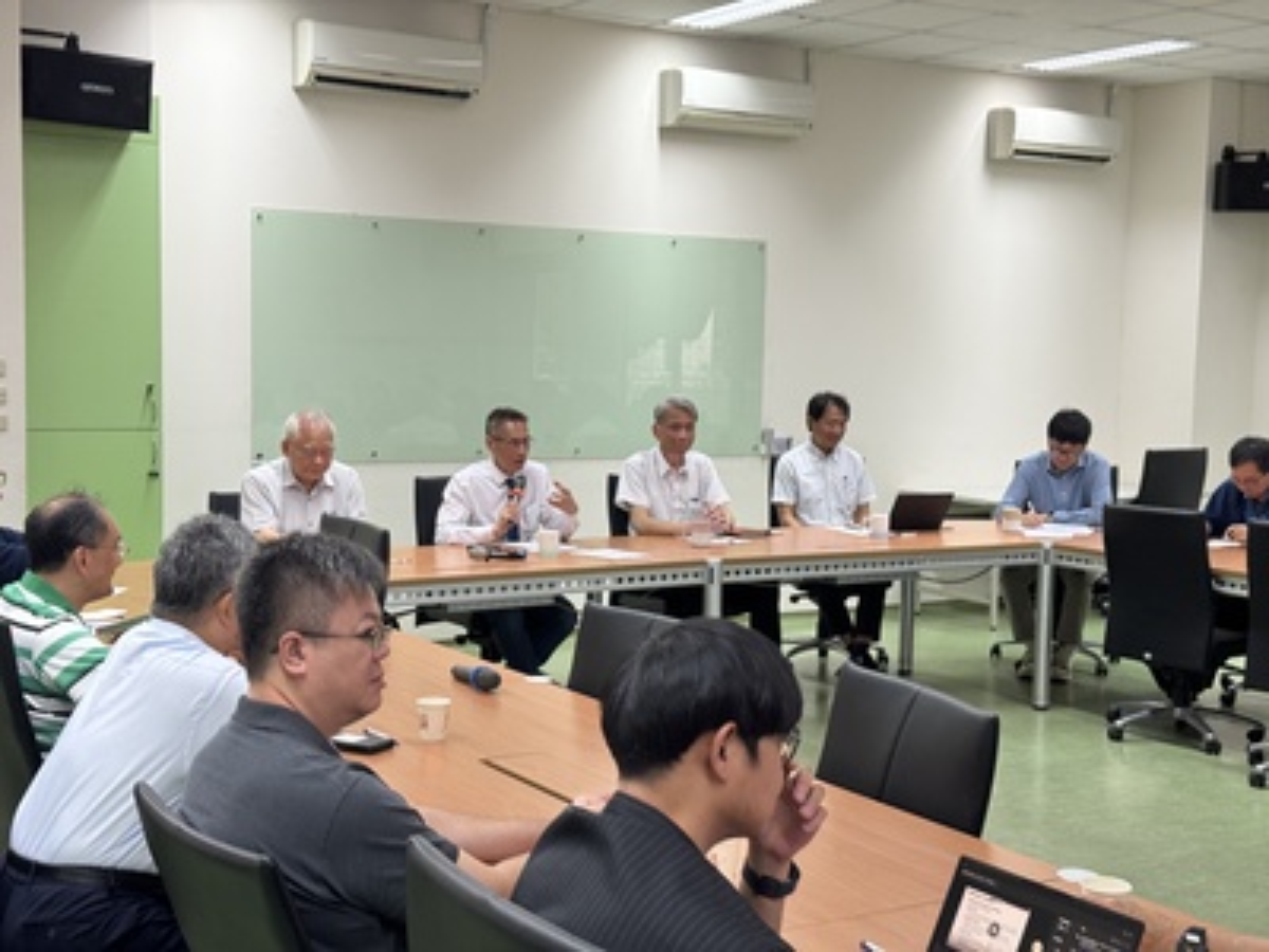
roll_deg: +0.5
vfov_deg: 30.3
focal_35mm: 48
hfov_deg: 39.7
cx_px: 634
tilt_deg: -2.8
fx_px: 1760
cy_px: 476
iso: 80
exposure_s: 1/60
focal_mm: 6.76
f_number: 1.78
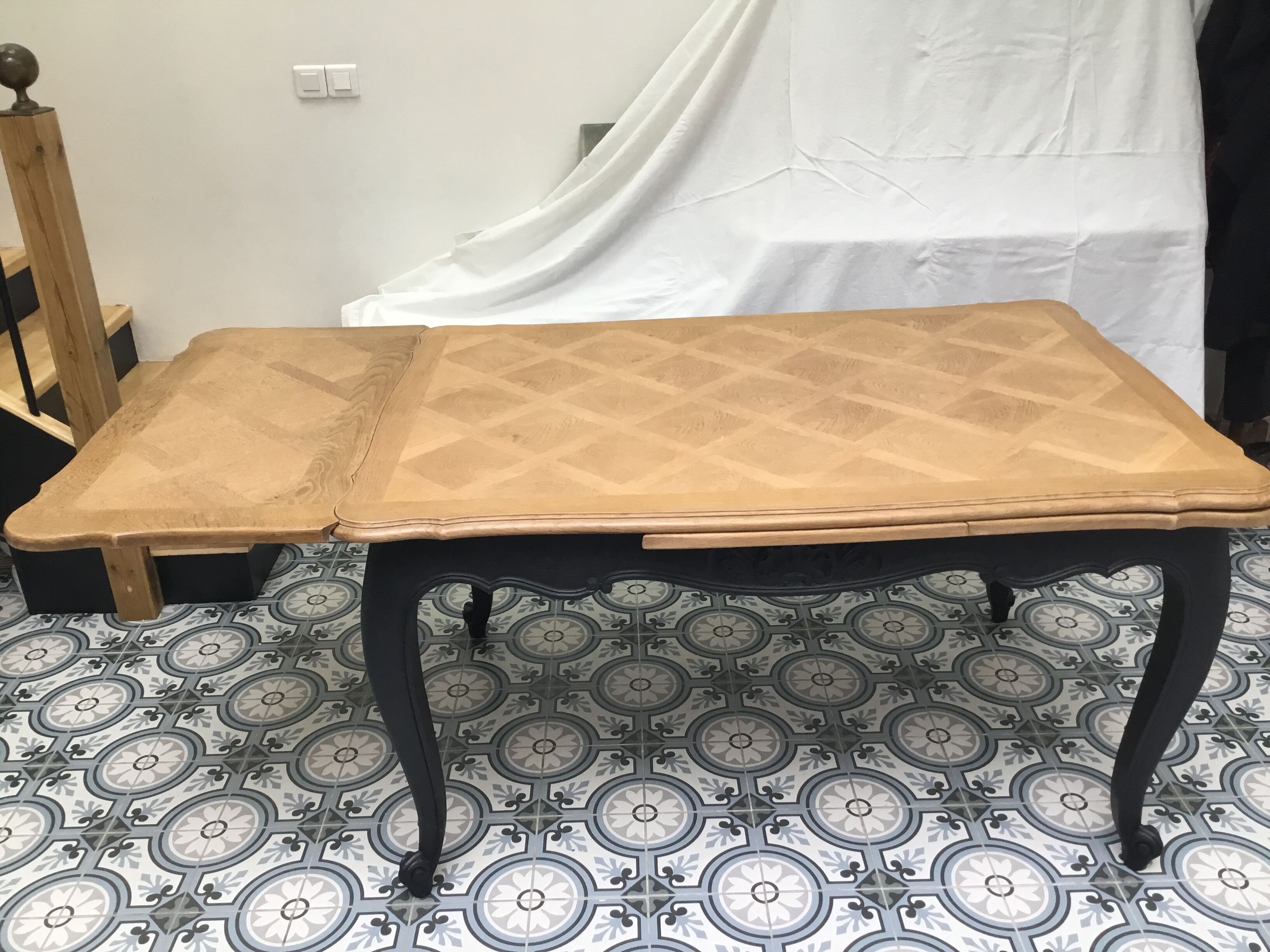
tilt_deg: -24.7
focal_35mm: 31
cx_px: 635
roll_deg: +3.1
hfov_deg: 58.4
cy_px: 476
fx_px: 1137
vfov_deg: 45.4
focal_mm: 3.3
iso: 32
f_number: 2.4
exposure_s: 1/33
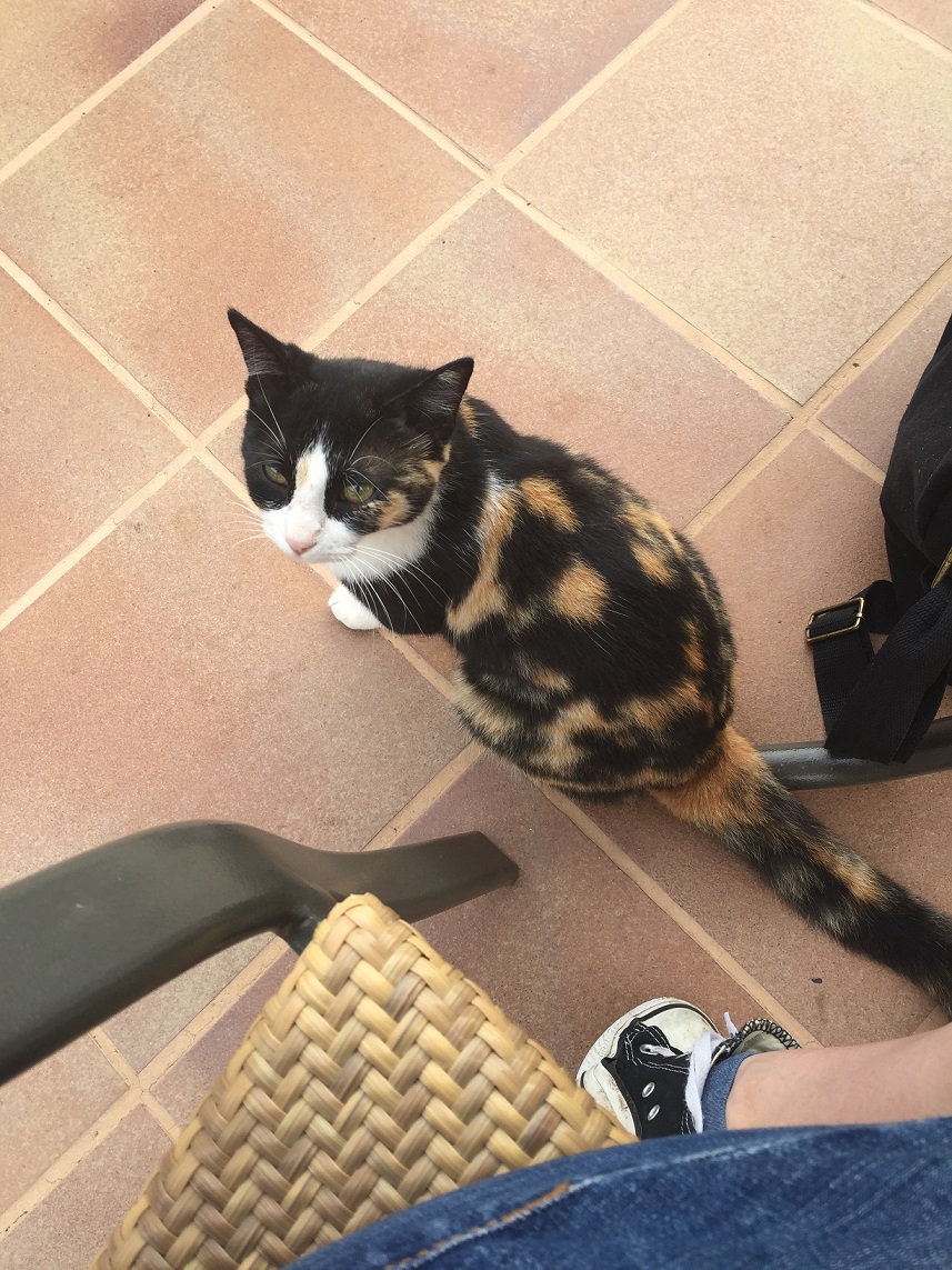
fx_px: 1064
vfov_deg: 61.7
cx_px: 476
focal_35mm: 29
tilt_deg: -70.9
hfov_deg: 48.2
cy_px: 635
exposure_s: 1/158
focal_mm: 4.15
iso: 32
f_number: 2.2
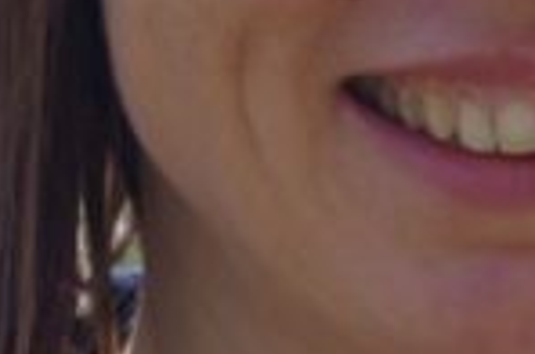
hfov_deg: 1.7
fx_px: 18522
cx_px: 394
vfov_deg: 1.1
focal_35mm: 1249
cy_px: -69
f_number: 5.6
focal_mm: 160
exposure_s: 1/320
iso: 100
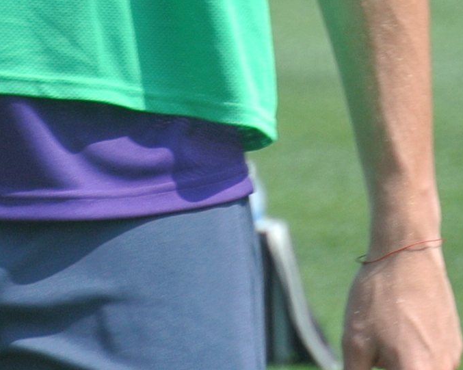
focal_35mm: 1597
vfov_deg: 1.0
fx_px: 21874
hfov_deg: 1.2
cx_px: 174
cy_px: -341
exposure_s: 1/250
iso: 100
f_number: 5.6
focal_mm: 110
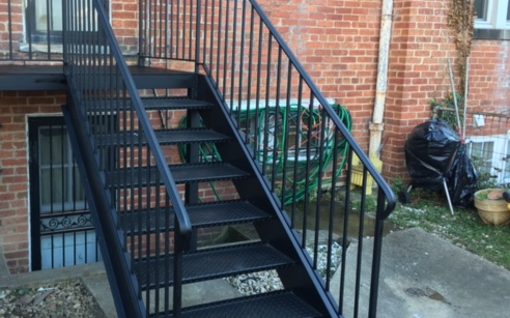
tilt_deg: -8.1
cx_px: 188
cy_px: 144
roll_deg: -0.7
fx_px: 556
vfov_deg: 31.9
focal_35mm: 40
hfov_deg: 48.8
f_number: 2.2
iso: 25
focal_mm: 4.15
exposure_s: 1/40
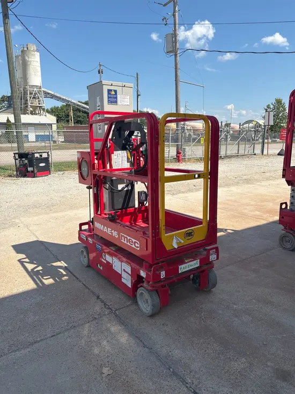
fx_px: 295
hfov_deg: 53.1
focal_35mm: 26
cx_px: 148
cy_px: 197
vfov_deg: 67.3
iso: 50
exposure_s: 1/2857
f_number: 1.6
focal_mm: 5.96
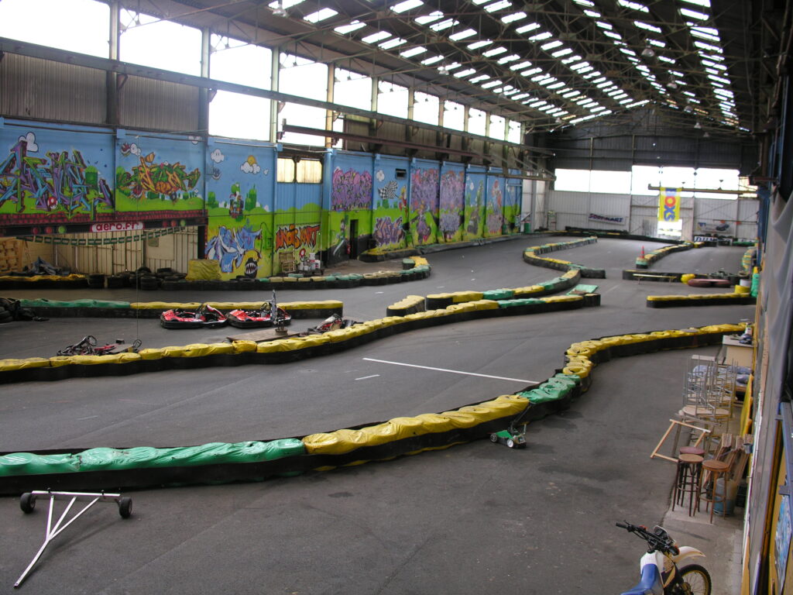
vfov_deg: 40.7
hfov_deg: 52.6
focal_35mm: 35
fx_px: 802
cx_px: 396
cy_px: 298
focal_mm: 8.9
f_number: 3.2
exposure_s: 1/32.5
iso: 50
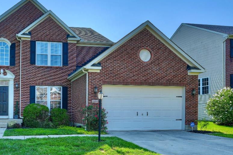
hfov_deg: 52.3
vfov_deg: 38.3
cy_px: 109
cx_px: 47
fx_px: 220
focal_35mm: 34
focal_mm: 17.5
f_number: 10
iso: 100
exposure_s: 1/30
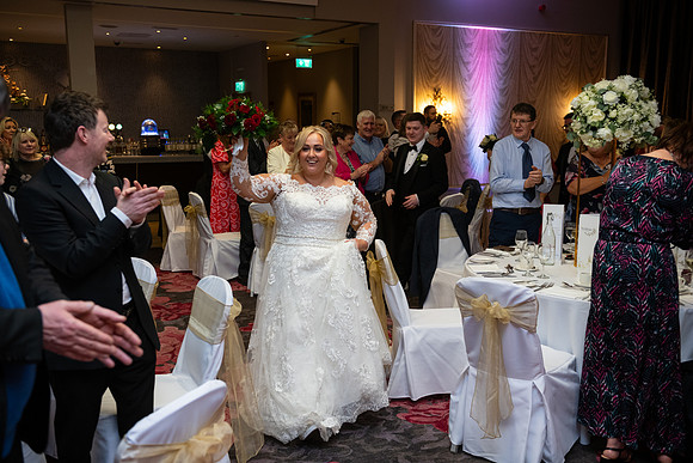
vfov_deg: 36.9
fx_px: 693
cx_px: 346
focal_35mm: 36
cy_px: 232
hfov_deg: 53.1
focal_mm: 36
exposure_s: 1/160
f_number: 3.5
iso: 800
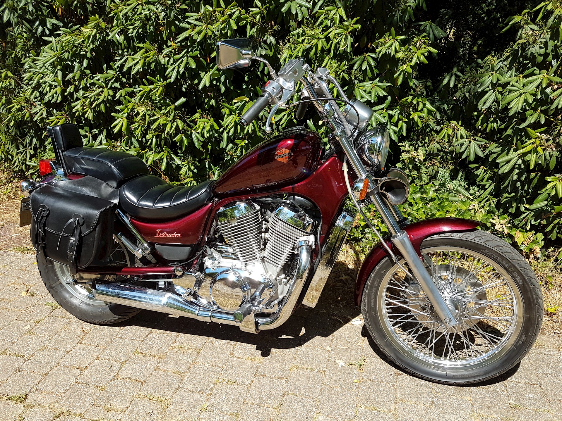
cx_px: 281
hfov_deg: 67.3
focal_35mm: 26
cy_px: 210
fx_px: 422
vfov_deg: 53.1
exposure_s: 1/1240
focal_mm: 4.2
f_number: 1.7
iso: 40
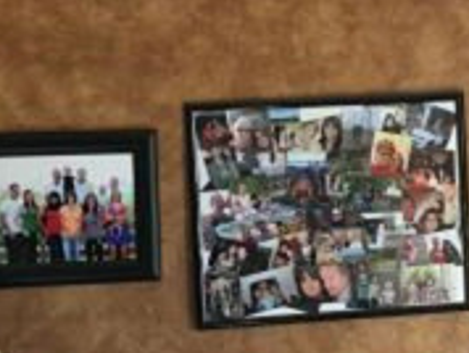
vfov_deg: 14.2
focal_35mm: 104
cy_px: 224
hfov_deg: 18.6
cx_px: 414
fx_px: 1411
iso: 32
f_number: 2.2
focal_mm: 4.15
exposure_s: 1/15
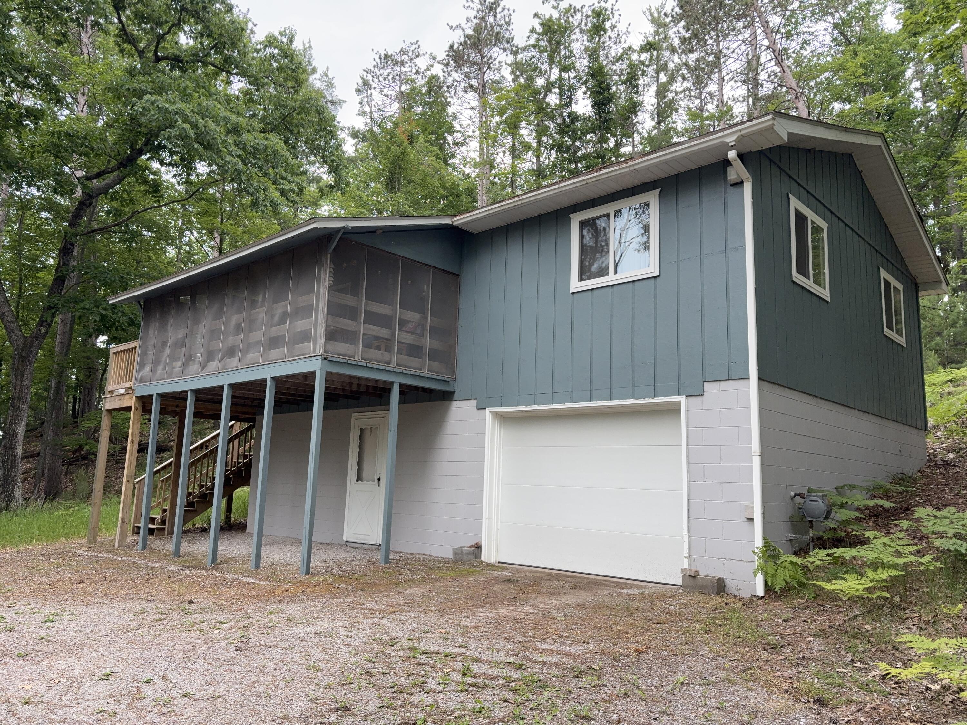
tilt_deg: +10.0
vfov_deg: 53.1
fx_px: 726
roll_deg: -1.6
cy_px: 362
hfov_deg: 67.3
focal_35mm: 26
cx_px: 484
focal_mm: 5.96
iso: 64
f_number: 1.6
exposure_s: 1/242
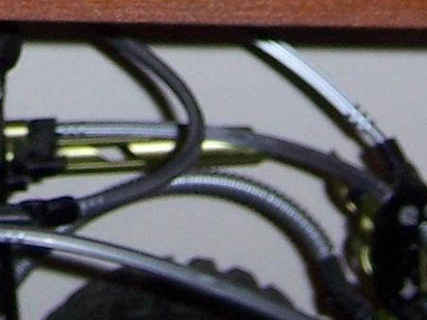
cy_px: -562
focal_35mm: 255
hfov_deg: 7.7
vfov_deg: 5.5
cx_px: -96
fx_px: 3145
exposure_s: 1/60
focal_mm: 7.7
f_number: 3.2
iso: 80
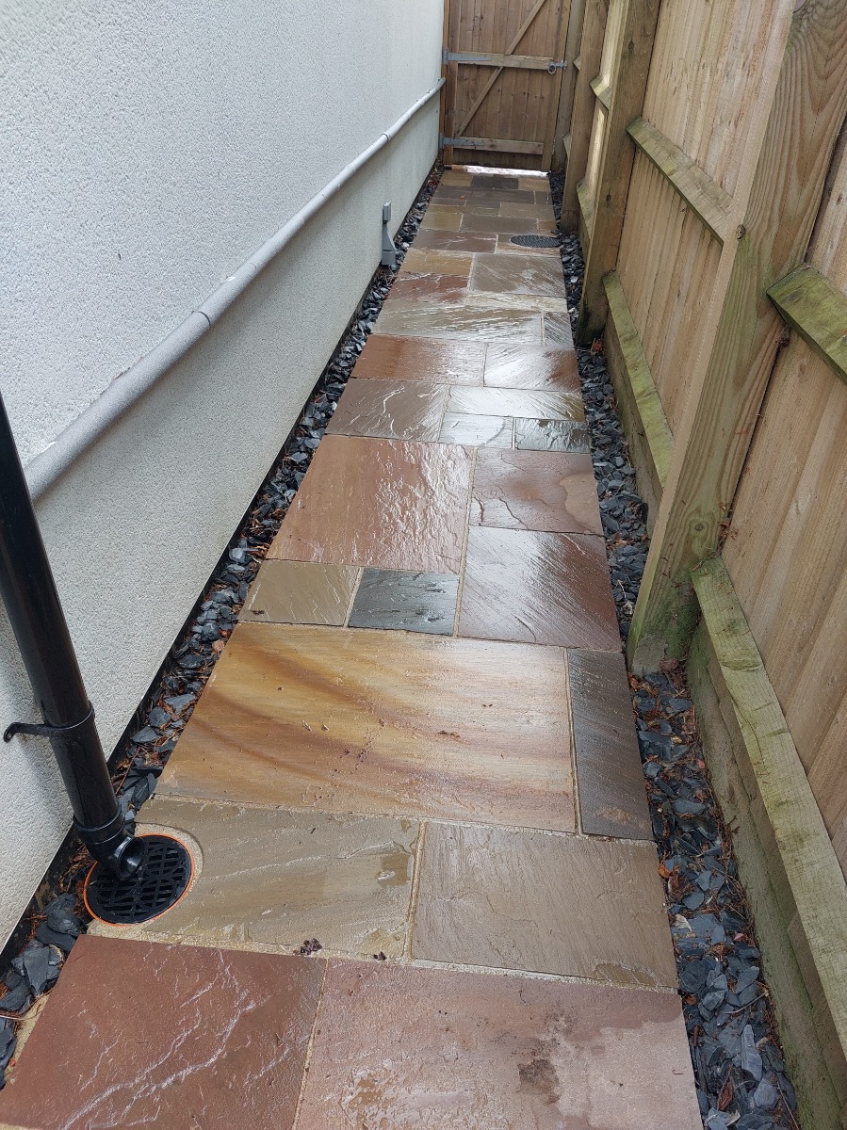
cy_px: 565
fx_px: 816
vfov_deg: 69.4
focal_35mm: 25
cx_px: 424
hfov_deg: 54.8
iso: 25
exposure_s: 1/177
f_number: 1.8
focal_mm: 5.23
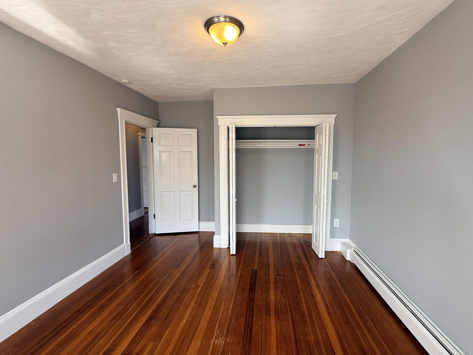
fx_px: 219
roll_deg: +0.0
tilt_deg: -3.6
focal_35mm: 16
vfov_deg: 78.1
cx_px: 250
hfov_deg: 94.4
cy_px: 175
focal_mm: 2.22
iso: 64
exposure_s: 1/99
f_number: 2.2
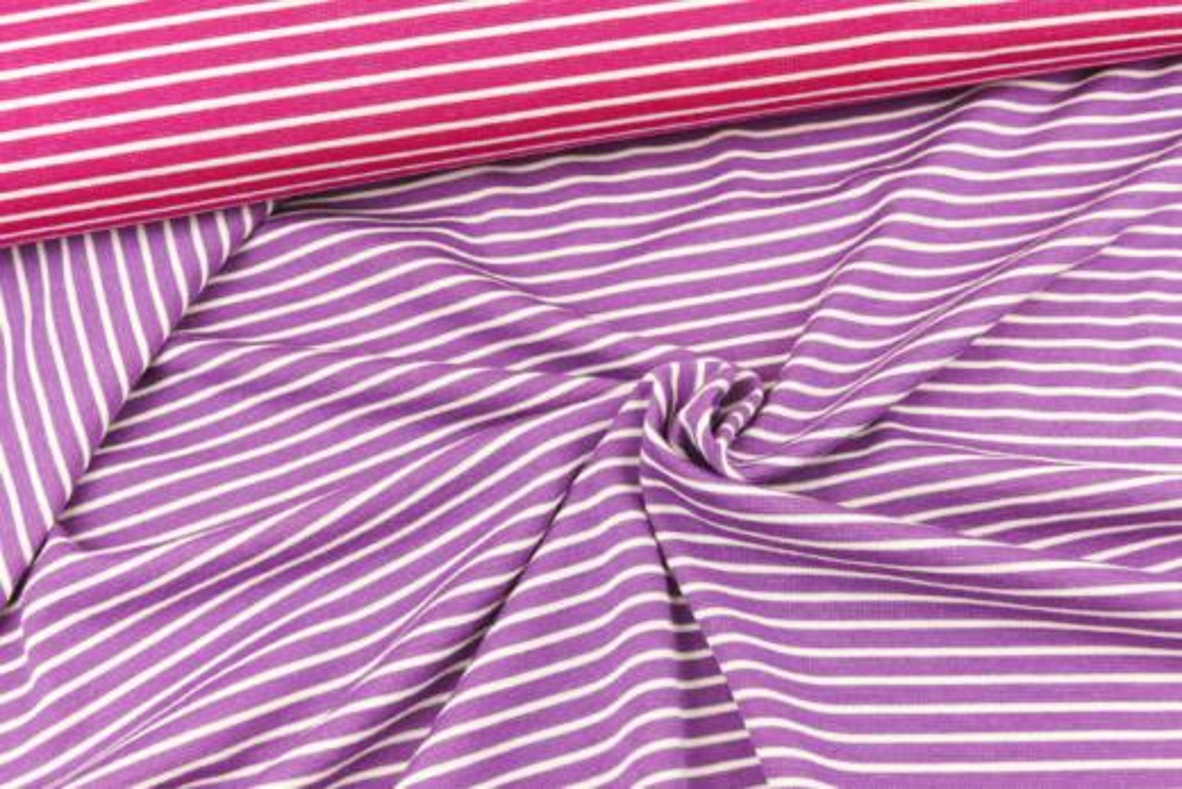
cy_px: 394
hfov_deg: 39.6
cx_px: 591
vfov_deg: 27.0
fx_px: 1642
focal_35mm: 50
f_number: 3.3
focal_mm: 18.17
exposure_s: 1/80
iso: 250
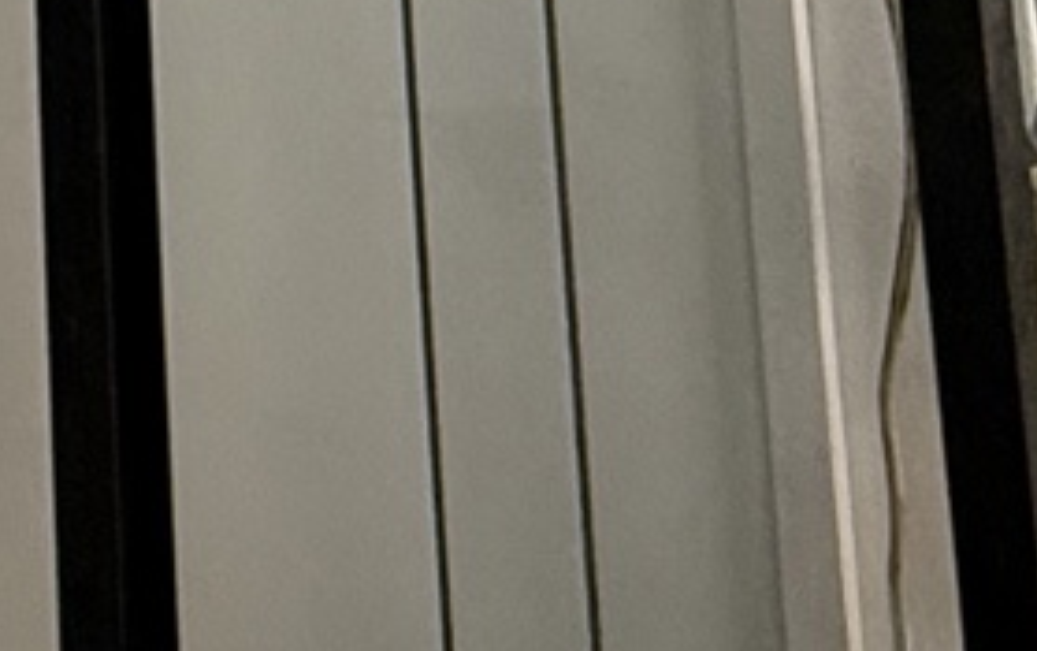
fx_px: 2886
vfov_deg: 8.6
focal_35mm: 102
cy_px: -1722
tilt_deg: +12.3
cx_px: -208
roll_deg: +0.4
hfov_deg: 19.2
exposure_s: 1/100
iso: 320
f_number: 2.2
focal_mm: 2.22
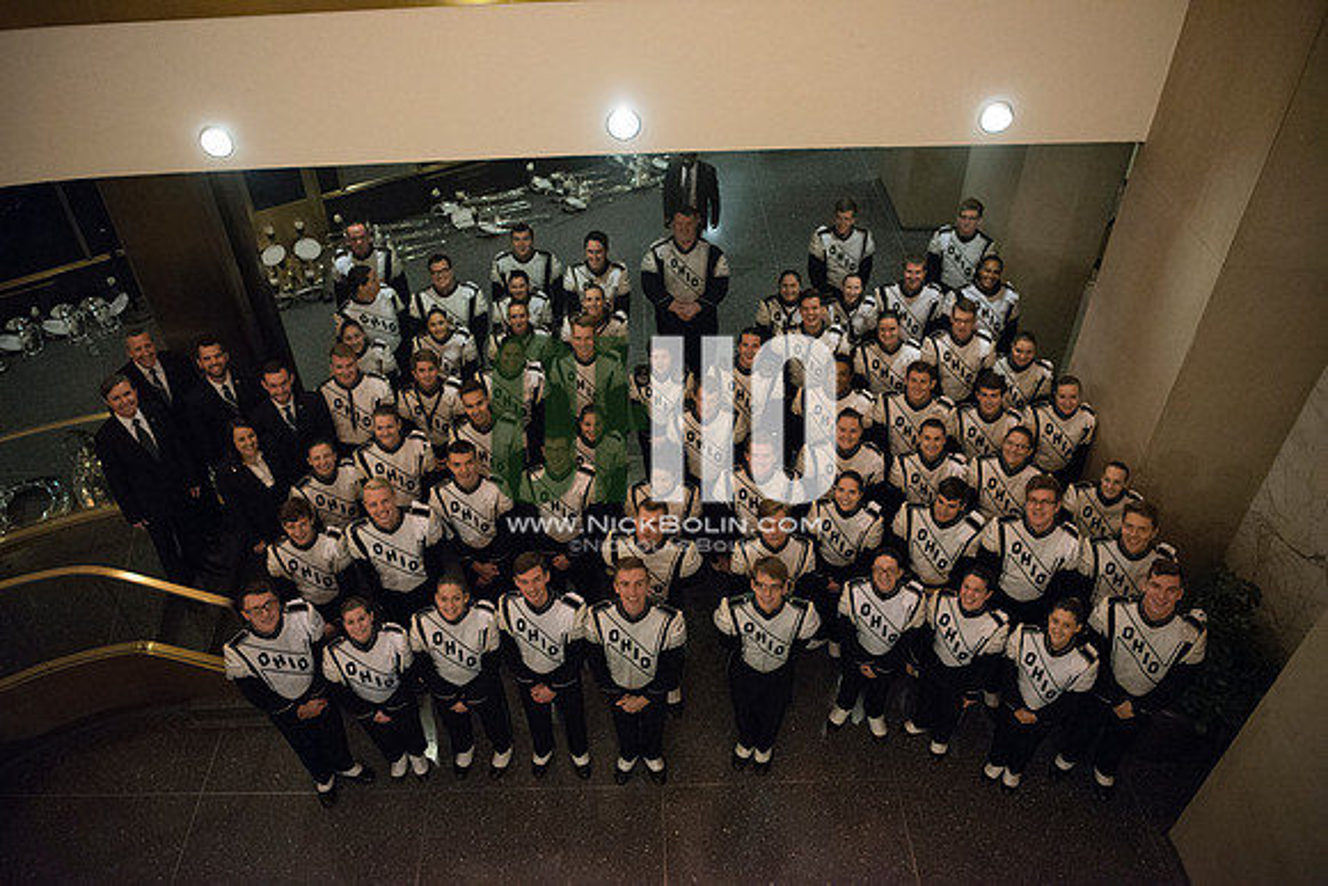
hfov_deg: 67.4
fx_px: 996
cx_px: 664
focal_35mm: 27
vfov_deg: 48.0
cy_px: 443
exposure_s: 1/320
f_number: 2.8
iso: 10000
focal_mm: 27
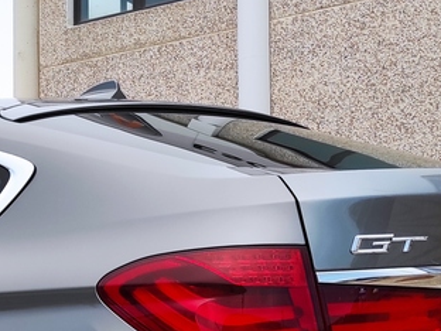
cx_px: 31
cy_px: 296
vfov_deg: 17.7
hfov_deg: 23.1
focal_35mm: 82
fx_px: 1045
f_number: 1.89
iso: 143
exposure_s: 1/50
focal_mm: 5.43
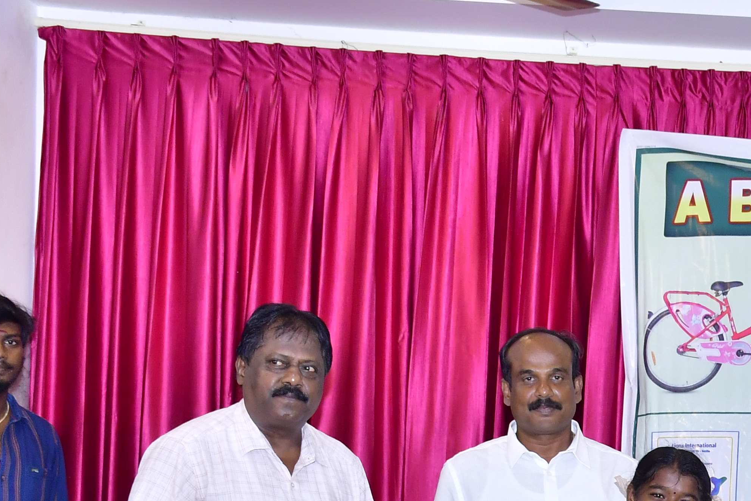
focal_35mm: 134
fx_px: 2795
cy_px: 645
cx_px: 1025
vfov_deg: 10.0
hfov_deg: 14.5
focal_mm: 32
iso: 800
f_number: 8
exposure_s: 1/160
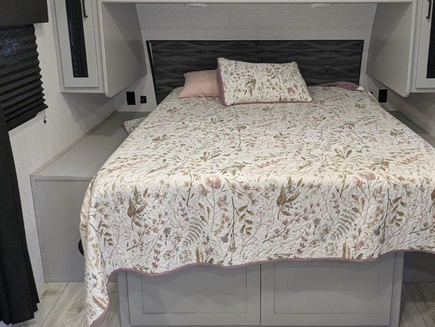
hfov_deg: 52.3
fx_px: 440
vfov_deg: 40.4
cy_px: 117
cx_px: 256
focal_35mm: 35
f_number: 2.2
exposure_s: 1/23.8
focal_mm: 2.35
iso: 79
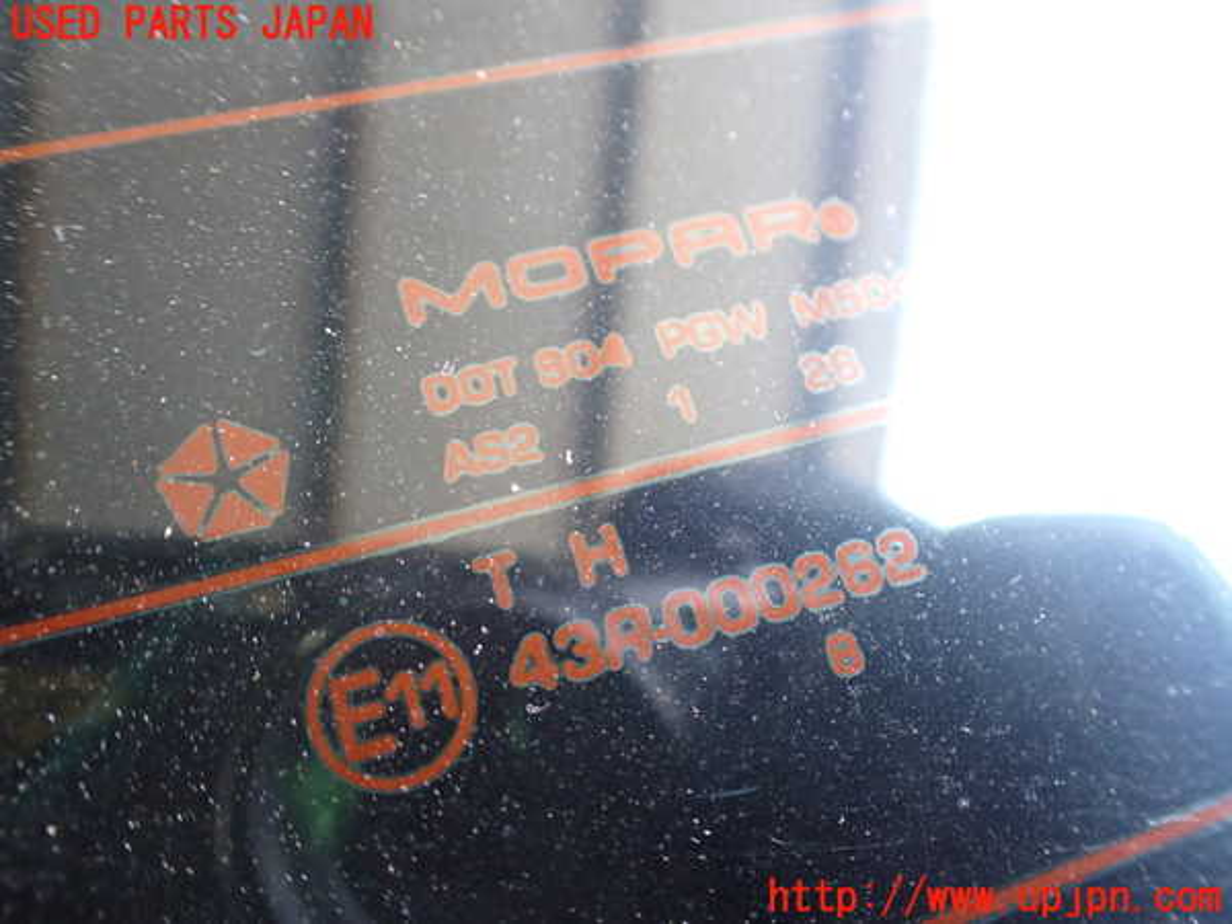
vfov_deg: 46.8
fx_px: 1068
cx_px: 616
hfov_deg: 60.0
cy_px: 462
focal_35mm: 30
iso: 640
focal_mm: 5.4
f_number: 2.3
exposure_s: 1/125
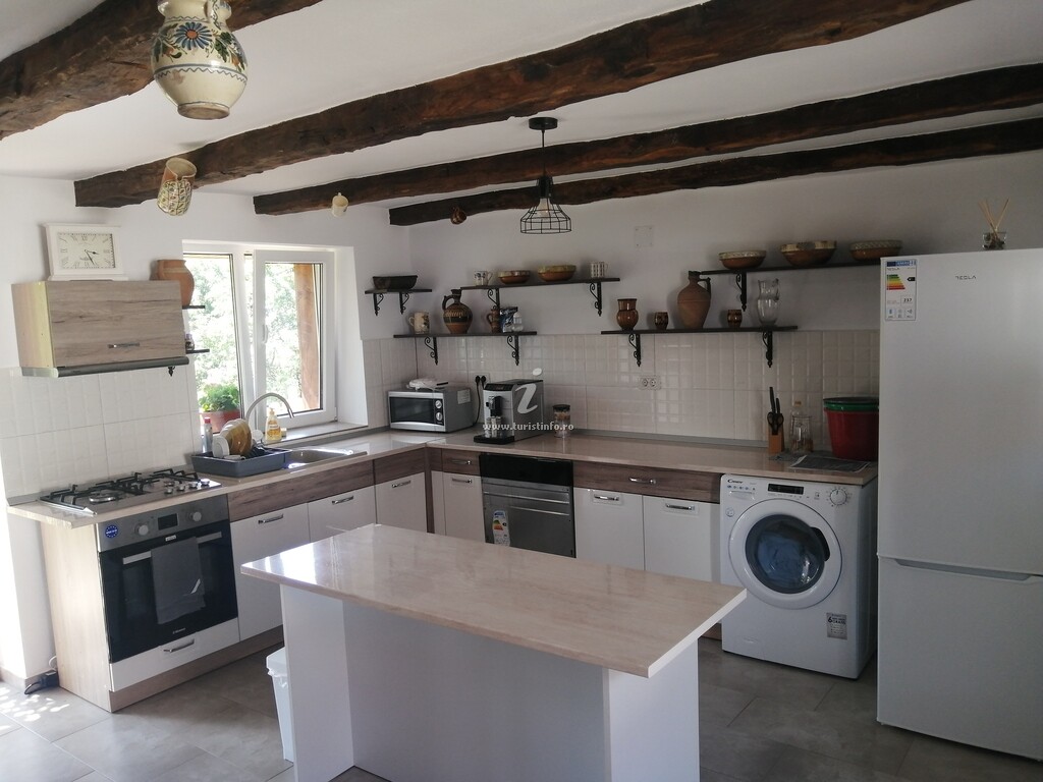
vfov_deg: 51.4
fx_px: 814
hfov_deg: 65.3
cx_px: 522
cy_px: 391
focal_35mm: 27
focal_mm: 3.62
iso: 80
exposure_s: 1/50
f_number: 1.8
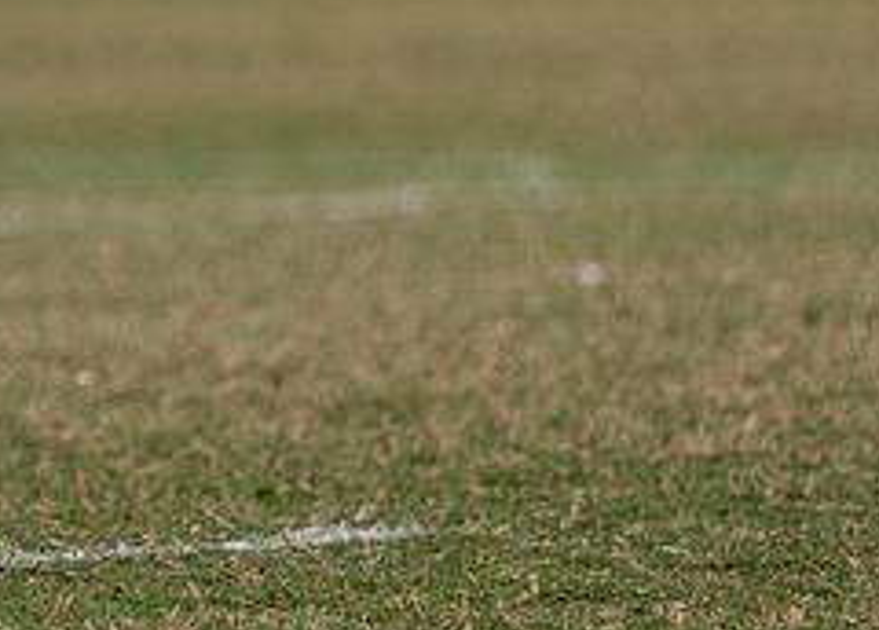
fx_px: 16995
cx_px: -194
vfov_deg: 2.1
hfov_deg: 3.0
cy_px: -62
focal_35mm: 680
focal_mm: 200
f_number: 2.8
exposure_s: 1/2500
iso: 100
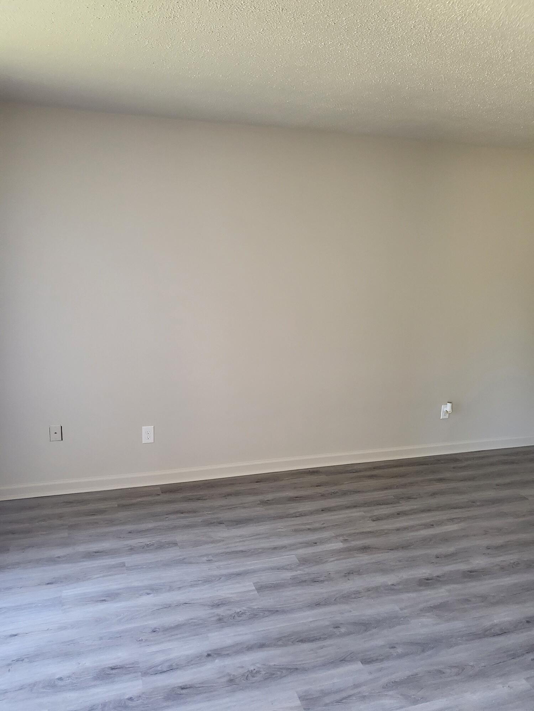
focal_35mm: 26
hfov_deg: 53.1
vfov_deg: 67.3
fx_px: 535
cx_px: 267
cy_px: 356
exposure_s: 1/120
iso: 320
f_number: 1.8
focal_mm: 4.25
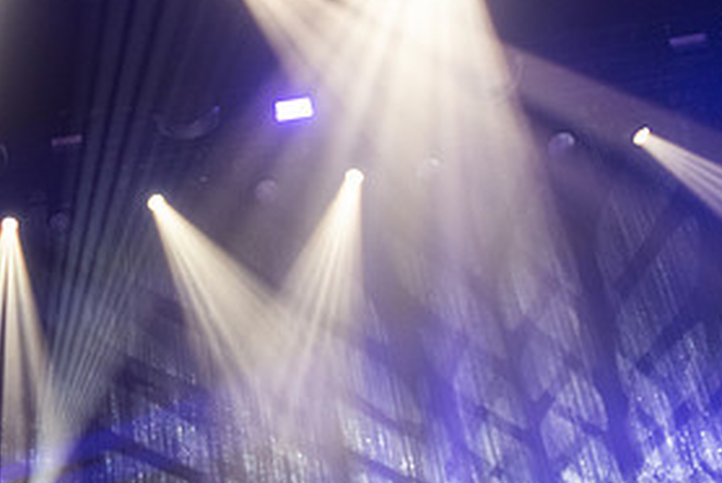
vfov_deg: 26.9
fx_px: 1004
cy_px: 318
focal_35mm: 50
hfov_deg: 37.4
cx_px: 96
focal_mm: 24
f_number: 3.2
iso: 2500
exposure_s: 1/250
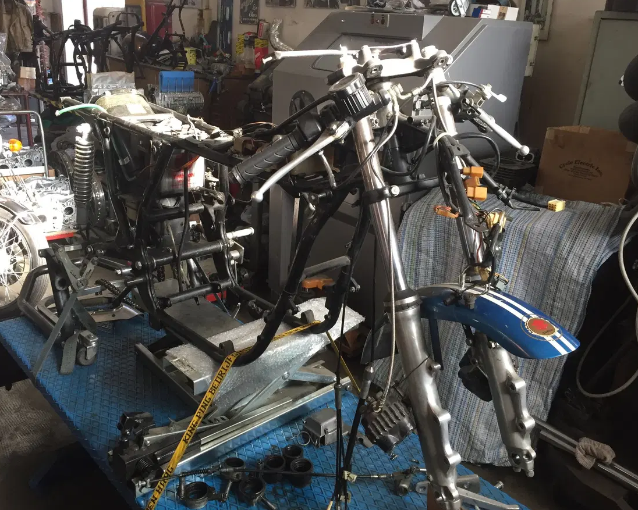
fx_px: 585
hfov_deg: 57.2
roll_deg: -4.4
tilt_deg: -19.4
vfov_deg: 47.1
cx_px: 320
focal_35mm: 31
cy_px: 255
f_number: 2.2
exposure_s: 1/33
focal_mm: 4.15
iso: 64
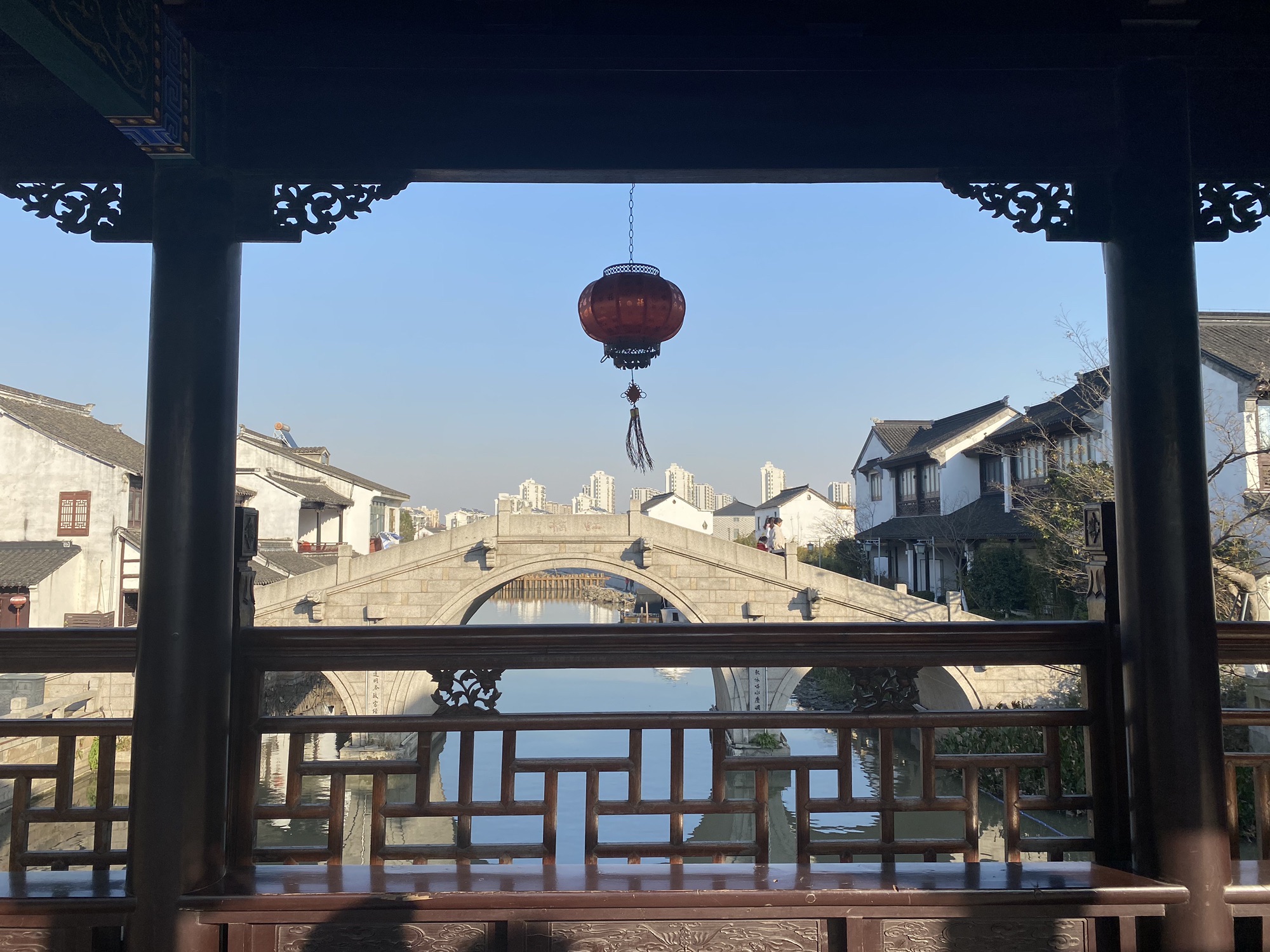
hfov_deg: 67.3
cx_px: 635
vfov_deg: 53.1
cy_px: 476
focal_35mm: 26
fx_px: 954
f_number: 1.8
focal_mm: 4.25
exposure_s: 1/2183
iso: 32
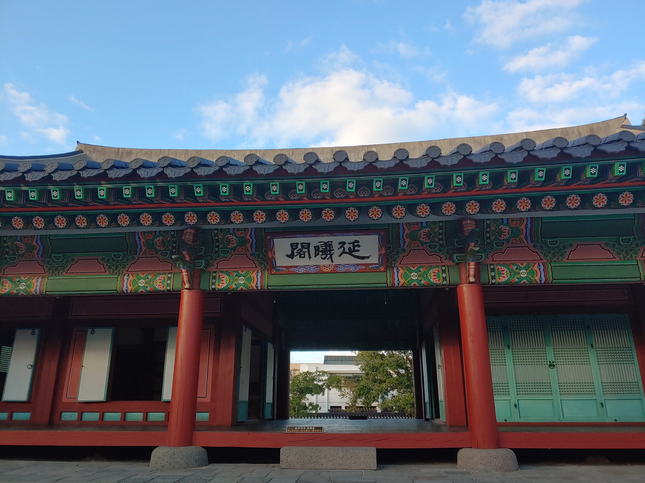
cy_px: 242
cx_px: 322
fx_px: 466
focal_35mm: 25
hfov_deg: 69.4
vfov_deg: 54.9
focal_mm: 4.23
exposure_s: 1/623
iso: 100
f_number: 1.5
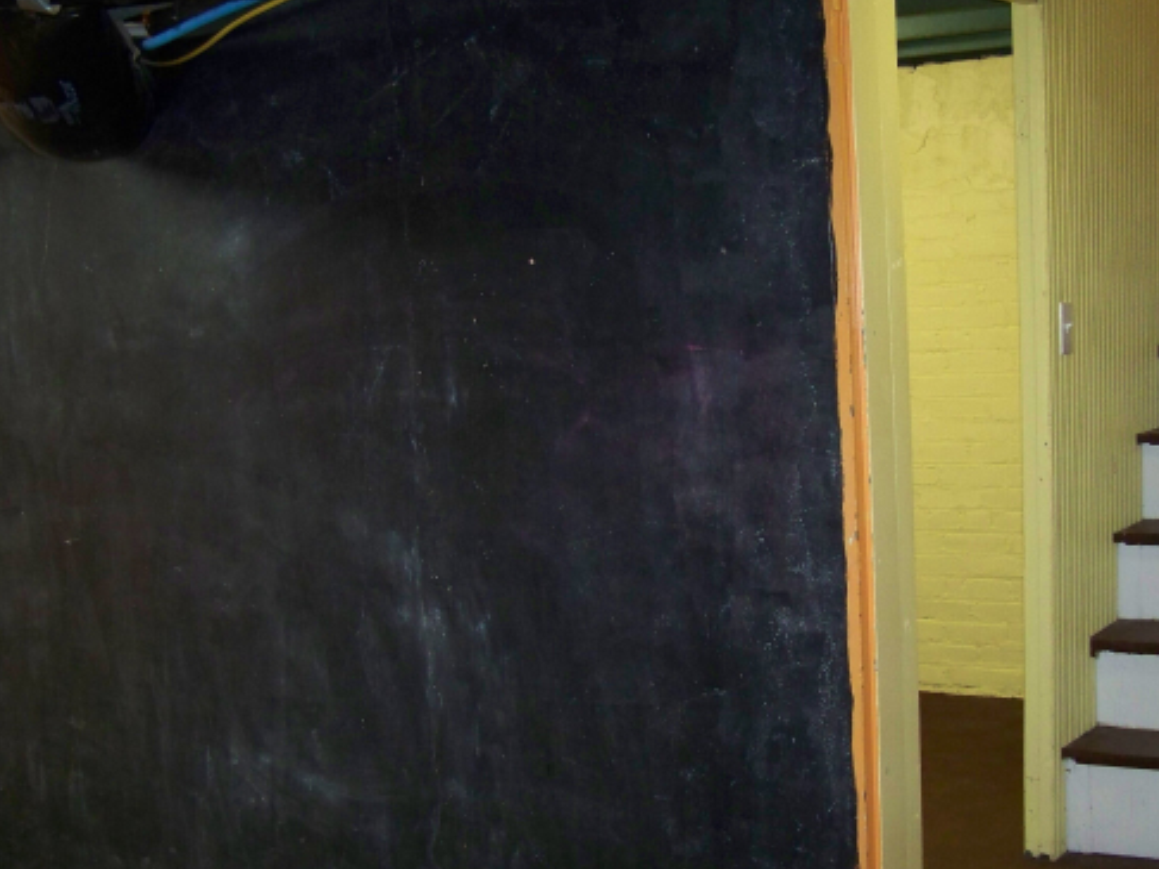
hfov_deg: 36.8
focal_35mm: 52
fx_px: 1741
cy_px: 464
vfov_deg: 28.0
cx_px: 622
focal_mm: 6.3
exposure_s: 1/30
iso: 200
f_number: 2.8
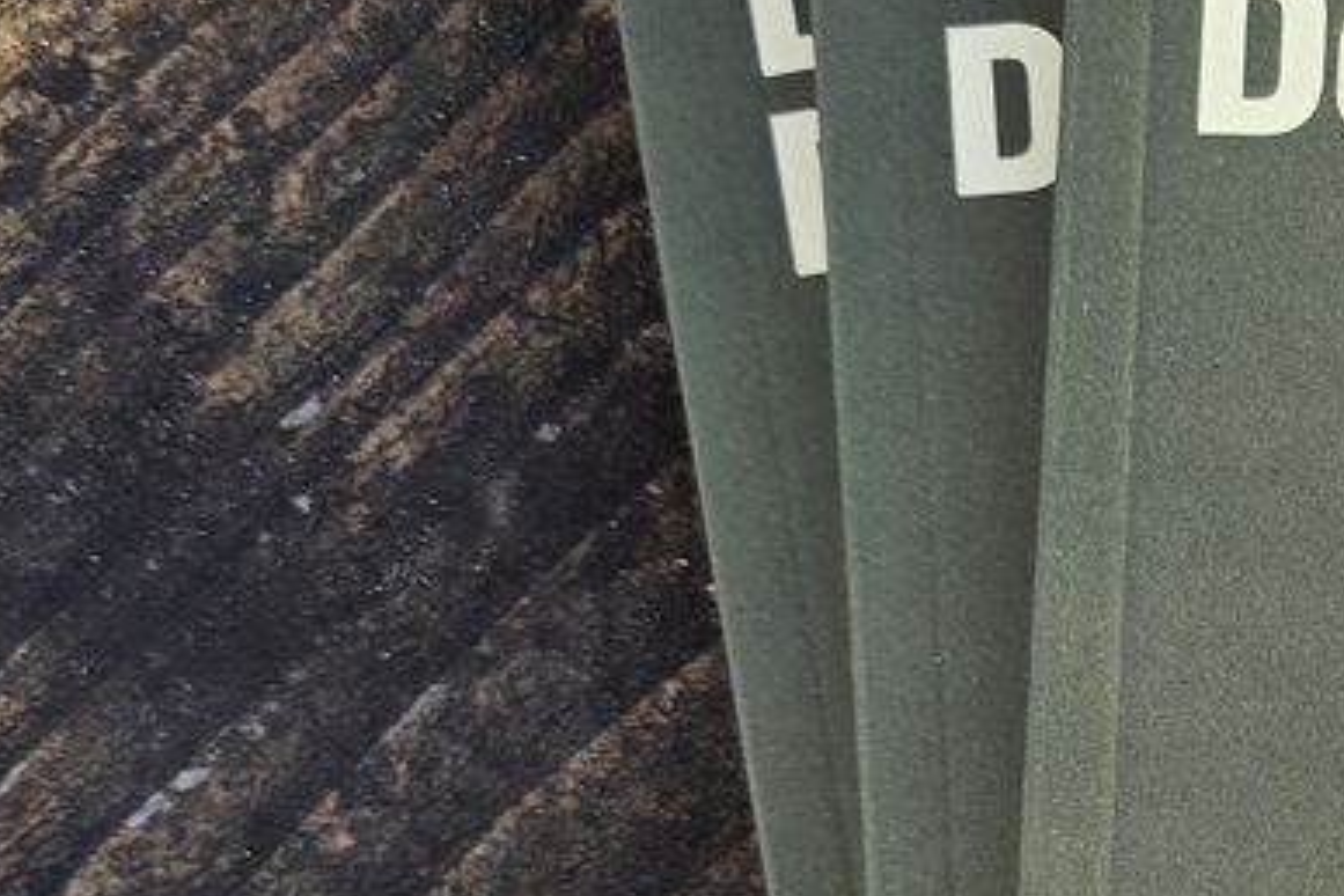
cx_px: 1941
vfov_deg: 14.3
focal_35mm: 94
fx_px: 3509
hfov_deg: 19.3
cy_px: 906
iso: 32
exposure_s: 1/180
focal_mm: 6.3
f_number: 1.7
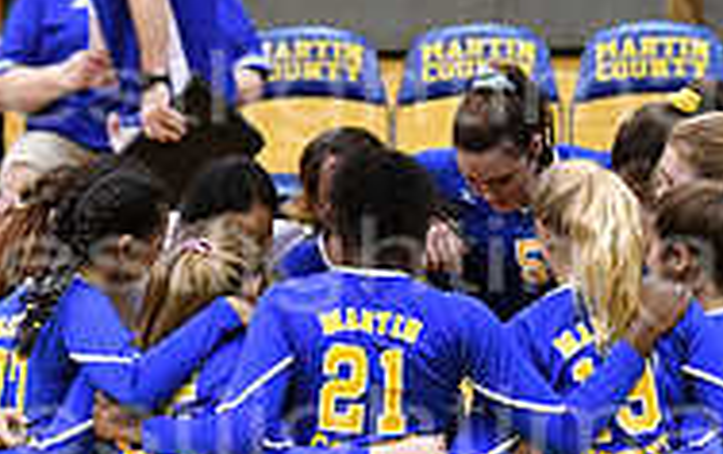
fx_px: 9114
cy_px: 517
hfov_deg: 4.5
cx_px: 435
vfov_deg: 2.8
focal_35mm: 462
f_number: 3.2
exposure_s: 1/640
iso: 10000
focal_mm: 98
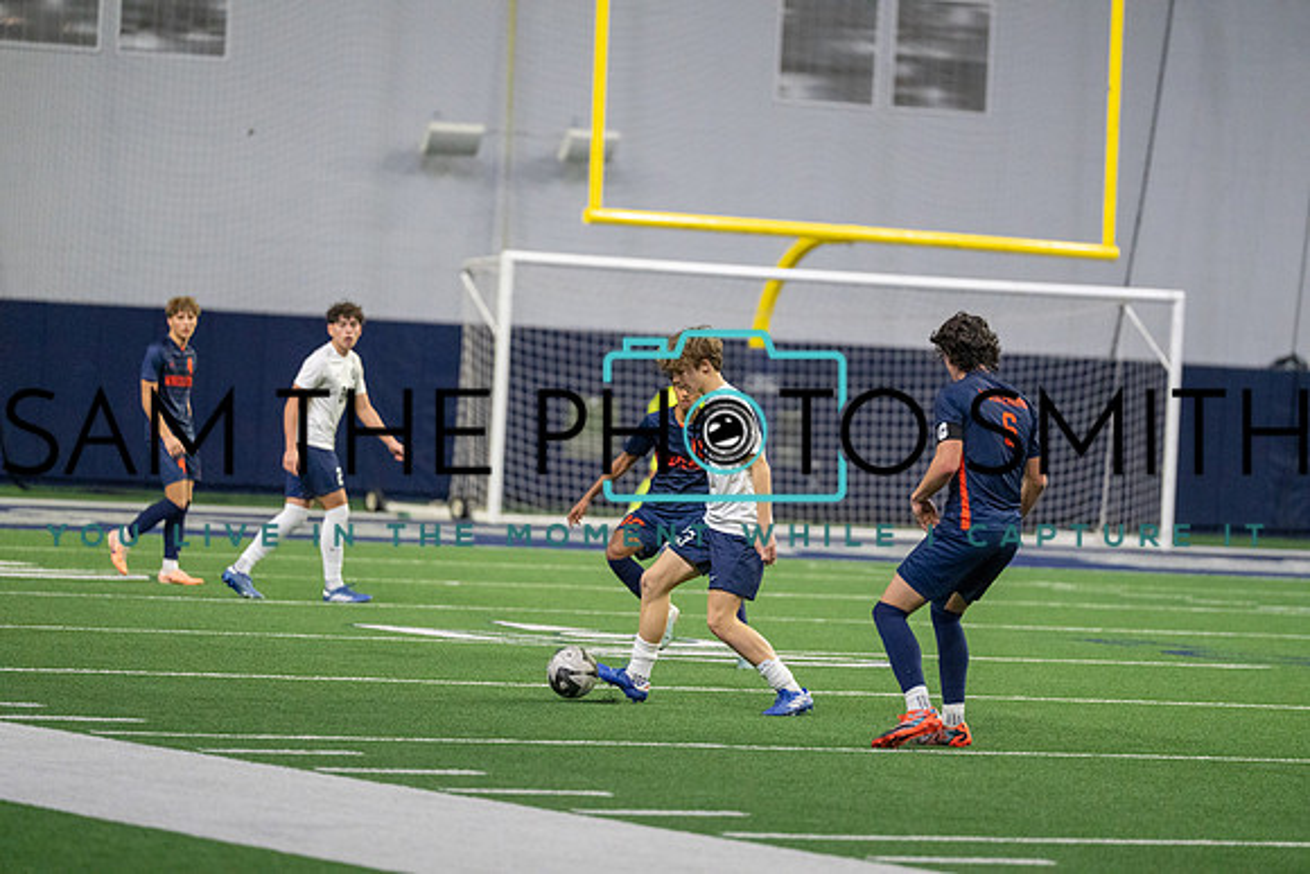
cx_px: 655
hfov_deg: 10.3
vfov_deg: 6.9
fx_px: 7279
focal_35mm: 200
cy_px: 437
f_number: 2.8
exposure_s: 1/1250
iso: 5000
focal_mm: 200
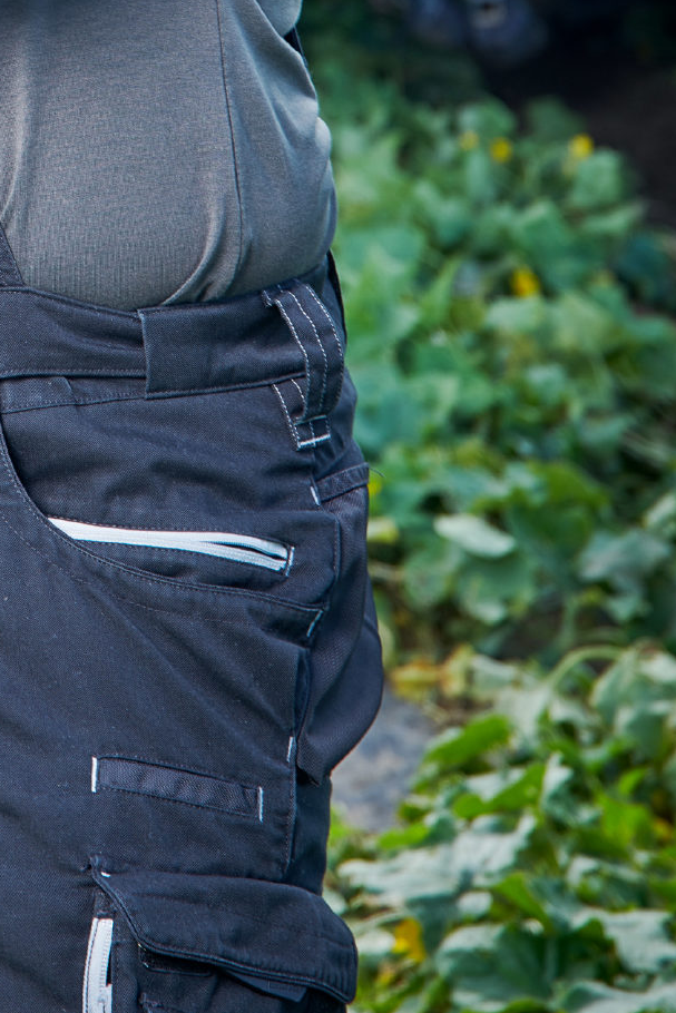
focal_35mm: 197
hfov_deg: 6.9
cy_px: -190
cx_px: -213
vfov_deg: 10.3
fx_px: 5546
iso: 31
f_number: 5
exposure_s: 1/60
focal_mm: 70
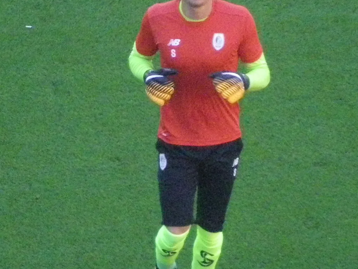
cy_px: 136
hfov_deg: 4.1
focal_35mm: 480
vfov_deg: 3.1
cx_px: 189
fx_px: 4966
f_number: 5.4
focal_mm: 44.1
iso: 800
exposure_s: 1/250
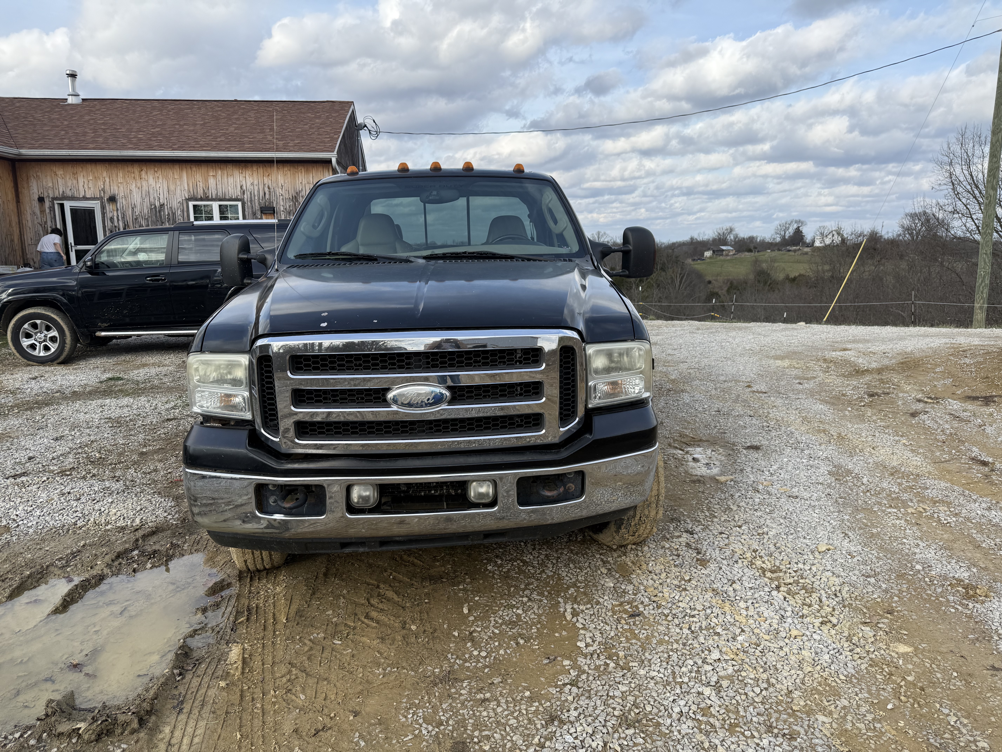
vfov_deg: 56.8
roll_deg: +0.1
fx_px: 695
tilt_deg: -10.0
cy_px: 376
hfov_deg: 71.6
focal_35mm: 24
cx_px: 501
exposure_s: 1/1949
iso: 80
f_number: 1.78
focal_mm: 6.76
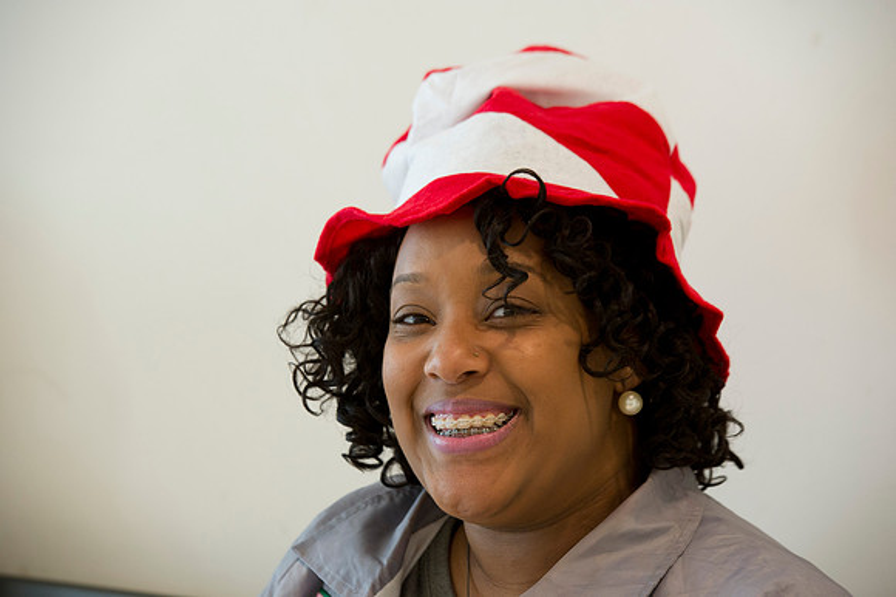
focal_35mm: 155
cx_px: 448
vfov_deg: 8.8
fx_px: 3855
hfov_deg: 13.3
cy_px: 298
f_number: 5
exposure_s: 1/60
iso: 1250
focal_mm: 155
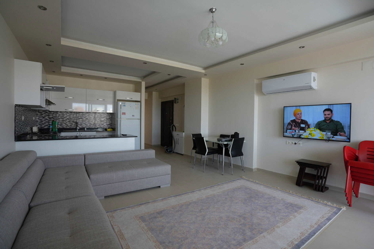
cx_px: 187
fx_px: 177
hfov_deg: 93.3
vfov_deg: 70.4
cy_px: 124
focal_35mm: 17
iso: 320
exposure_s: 1/160
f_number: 4
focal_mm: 17
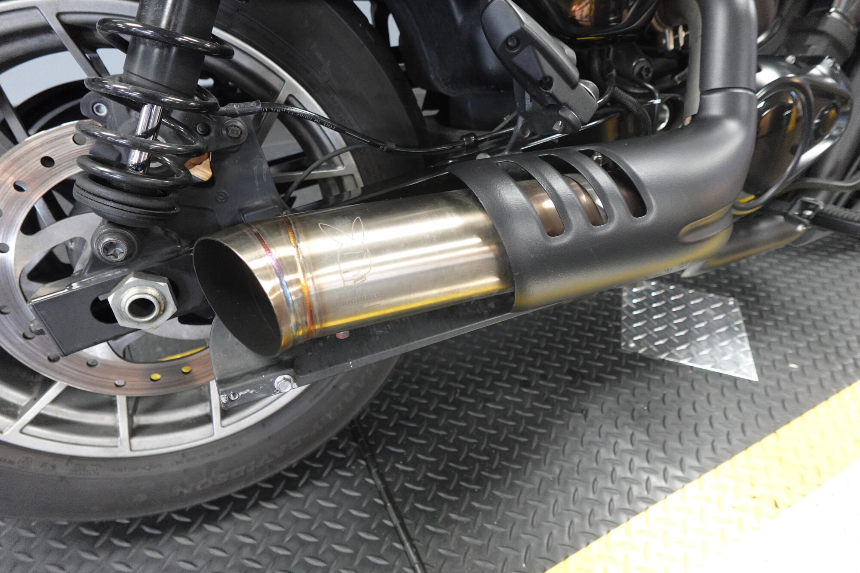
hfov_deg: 84.0
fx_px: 478
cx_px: 430
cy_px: 286
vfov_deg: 61.9
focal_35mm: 20
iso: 1250
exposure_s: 1/80
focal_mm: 7.6
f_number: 2
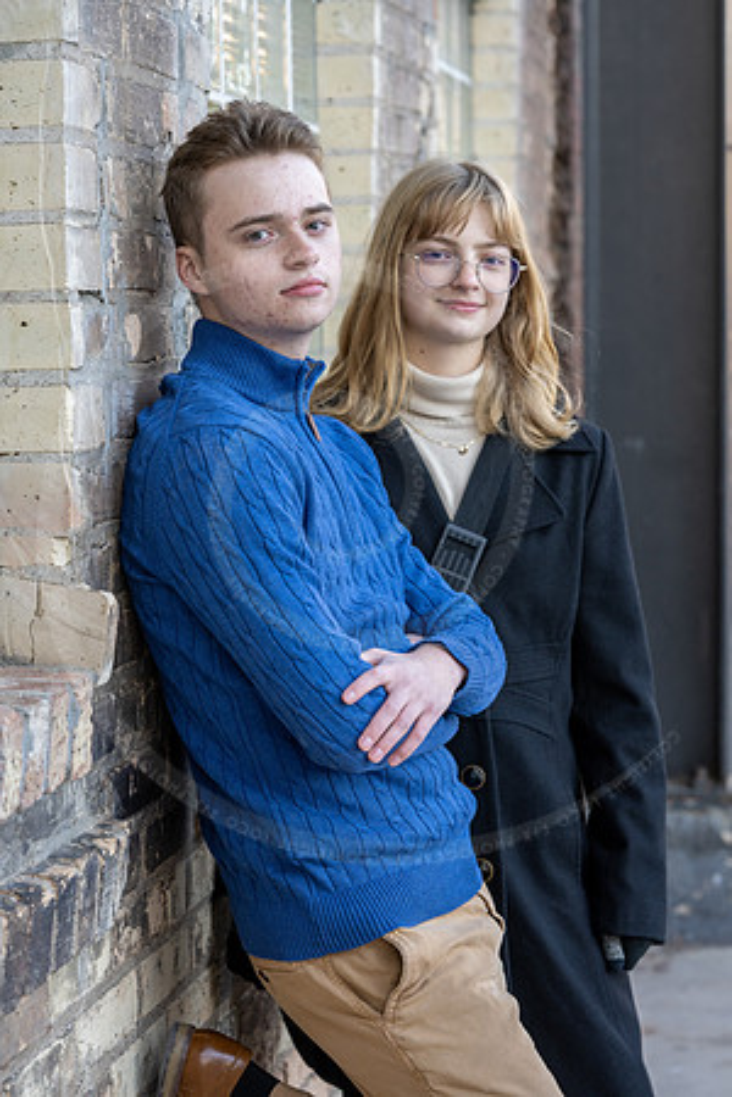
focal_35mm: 85
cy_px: 548
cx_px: 366
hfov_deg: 16.1
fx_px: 2592
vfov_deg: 23.9
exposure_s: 1/160
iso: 320
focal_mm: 85
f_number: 5
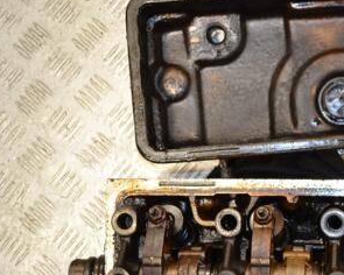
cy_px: 190
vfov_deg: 24.1
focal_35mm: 63
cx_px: 338
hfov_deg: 28.3
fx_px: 641
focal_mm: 22
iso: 400
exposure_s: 1/100
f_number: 4
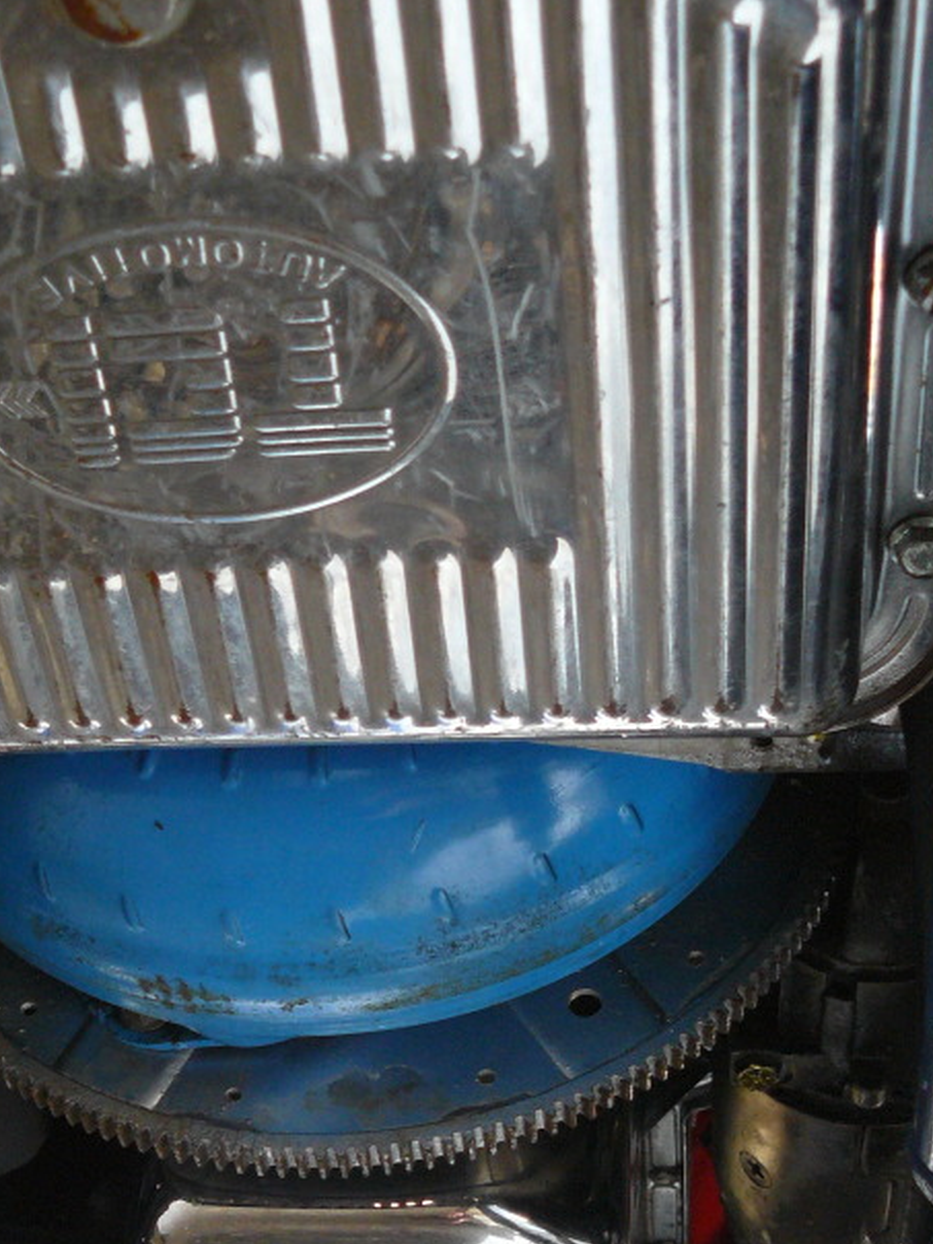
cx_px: 352
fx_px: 2192
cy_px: 999
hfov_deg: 24.0
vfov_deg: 30.9
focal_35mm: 61
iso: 200
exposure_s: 1/15
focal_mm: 6
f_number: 2.8
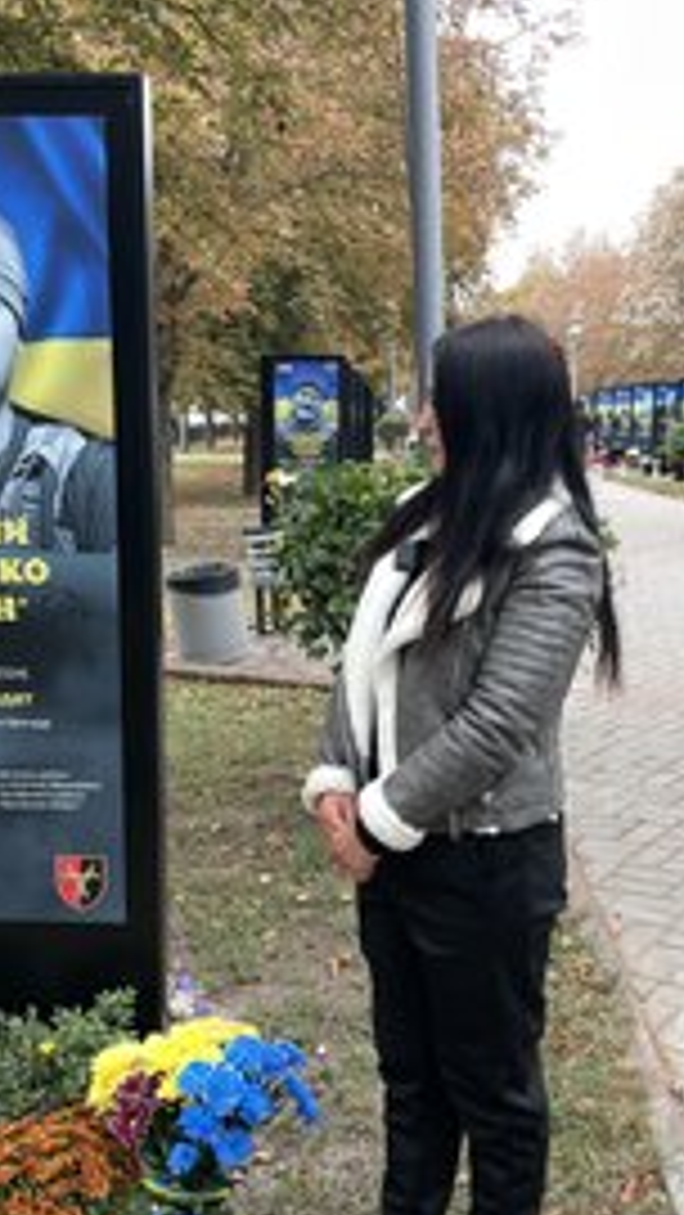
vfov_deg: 48.3
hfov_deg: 28.4
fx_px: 1353
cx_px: 369
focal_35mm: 42
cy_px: 639
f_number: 1.6
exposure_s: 1/121
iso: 50
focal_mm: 4.2
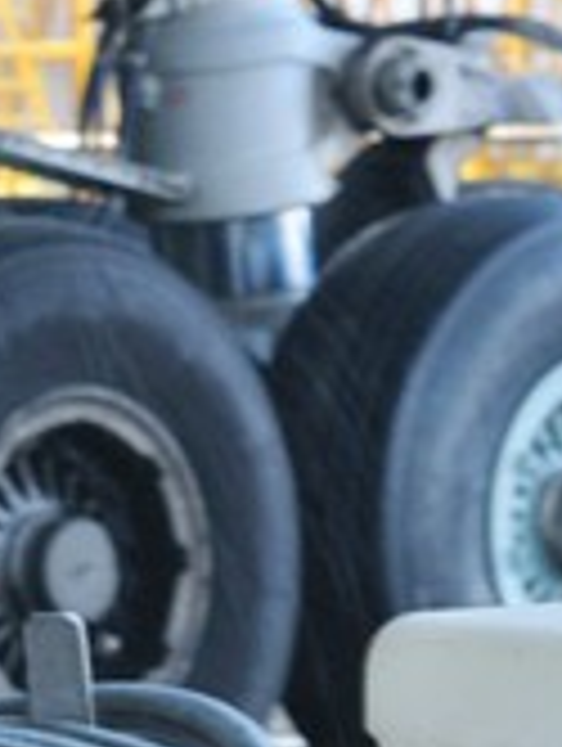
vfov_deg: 5.1
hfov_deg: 3.8
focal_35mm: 388
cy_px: -88
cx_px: -175
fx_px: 8378
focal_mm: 70
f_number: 11
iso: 200
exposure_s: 1/25
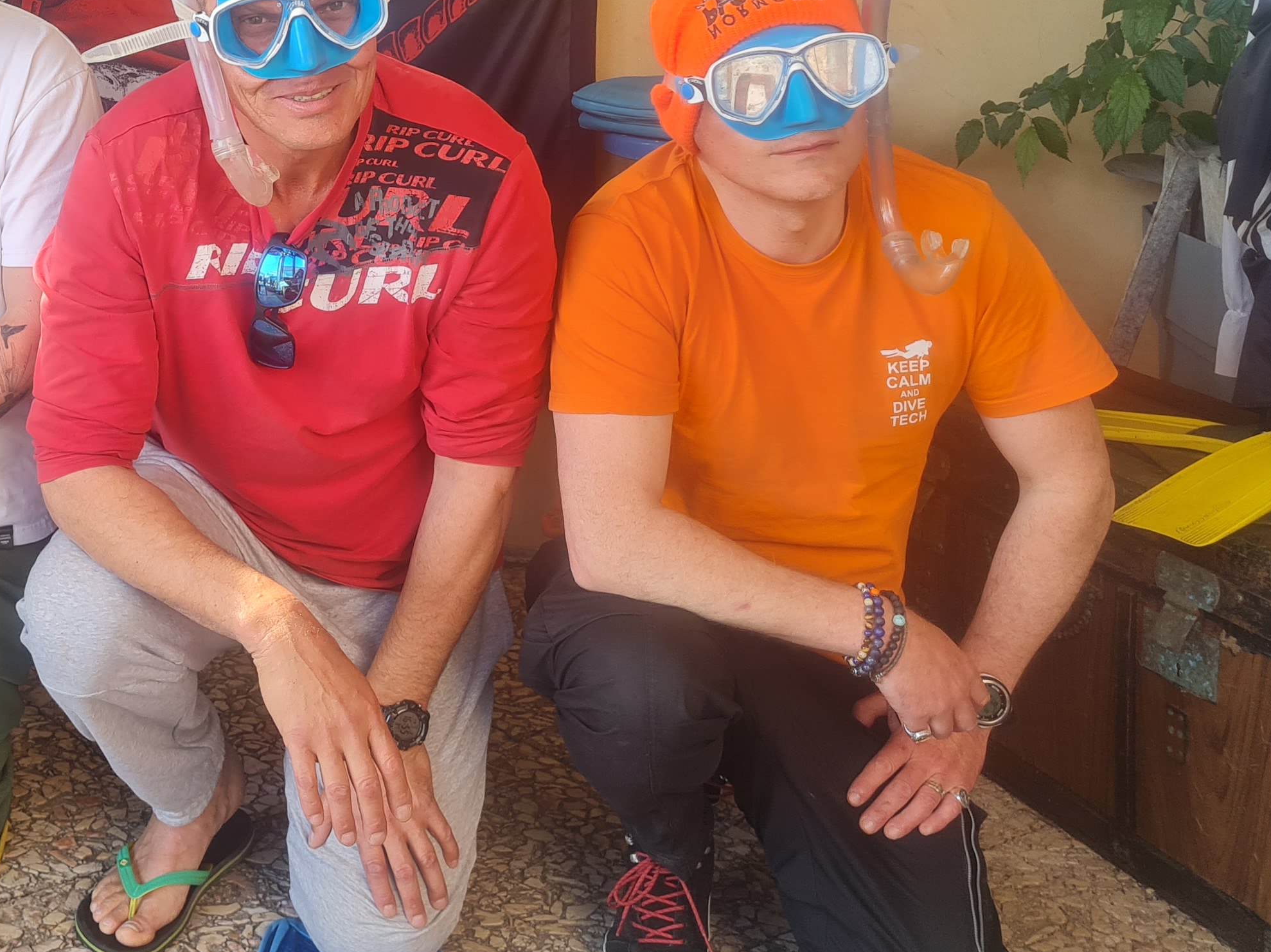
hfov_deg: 34.0
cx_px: 97
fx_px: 1946
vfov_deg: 26.5
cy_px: 83
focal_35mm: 53
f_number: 1.8
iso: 64
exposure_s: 1/100
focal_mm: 5.4
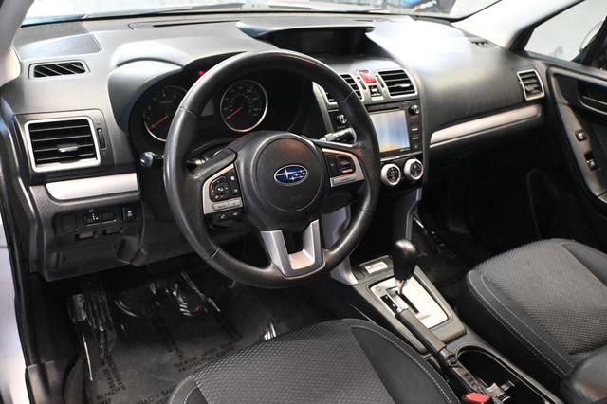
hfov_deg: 60.7
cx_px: 304
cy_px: 202
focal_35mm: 31
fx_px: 518
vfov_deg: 42.6
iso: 9000
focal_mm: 20.5
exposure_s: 1/60
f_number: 3.8
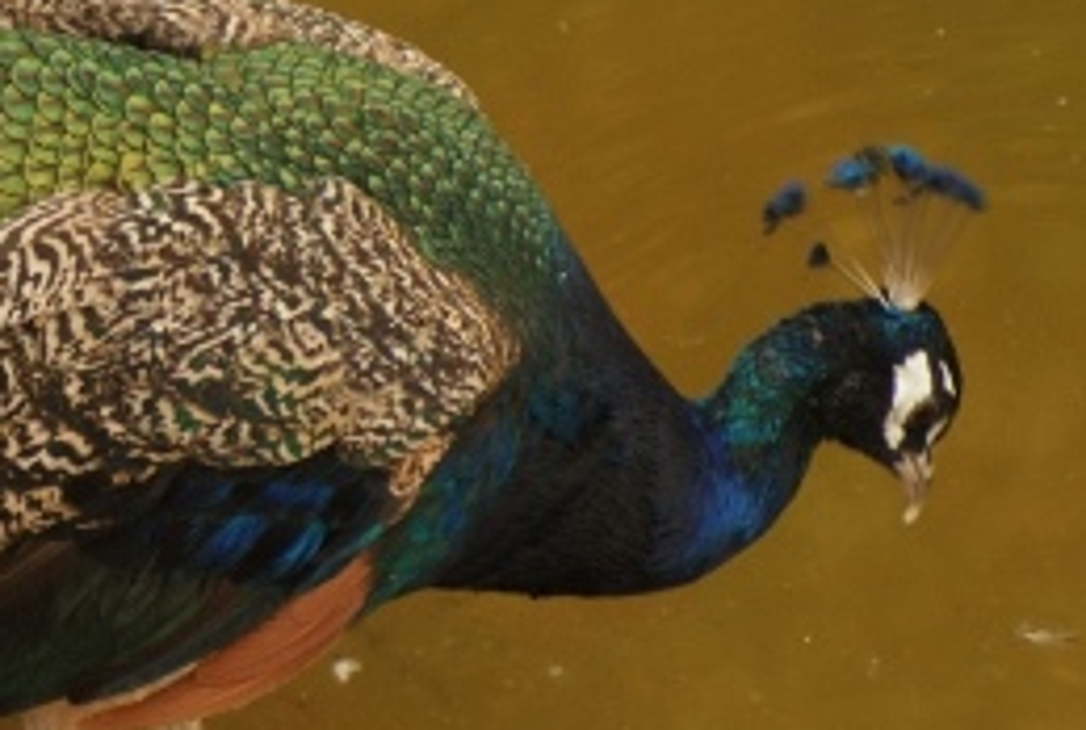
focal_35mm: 639
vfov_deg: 2.2
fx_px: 19321
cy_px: 203
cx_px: -96
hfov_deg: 3.2
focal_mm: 180
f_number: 5.6
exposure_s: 1/160
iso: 400
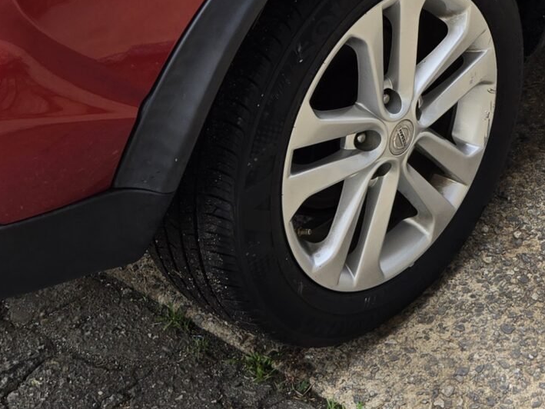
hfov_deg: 22.2
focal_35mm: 83
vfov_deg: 17.0
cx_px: 610
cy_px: -91
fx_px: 1307
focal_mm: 5.4
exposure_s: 1/361
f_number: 1.8
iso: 25
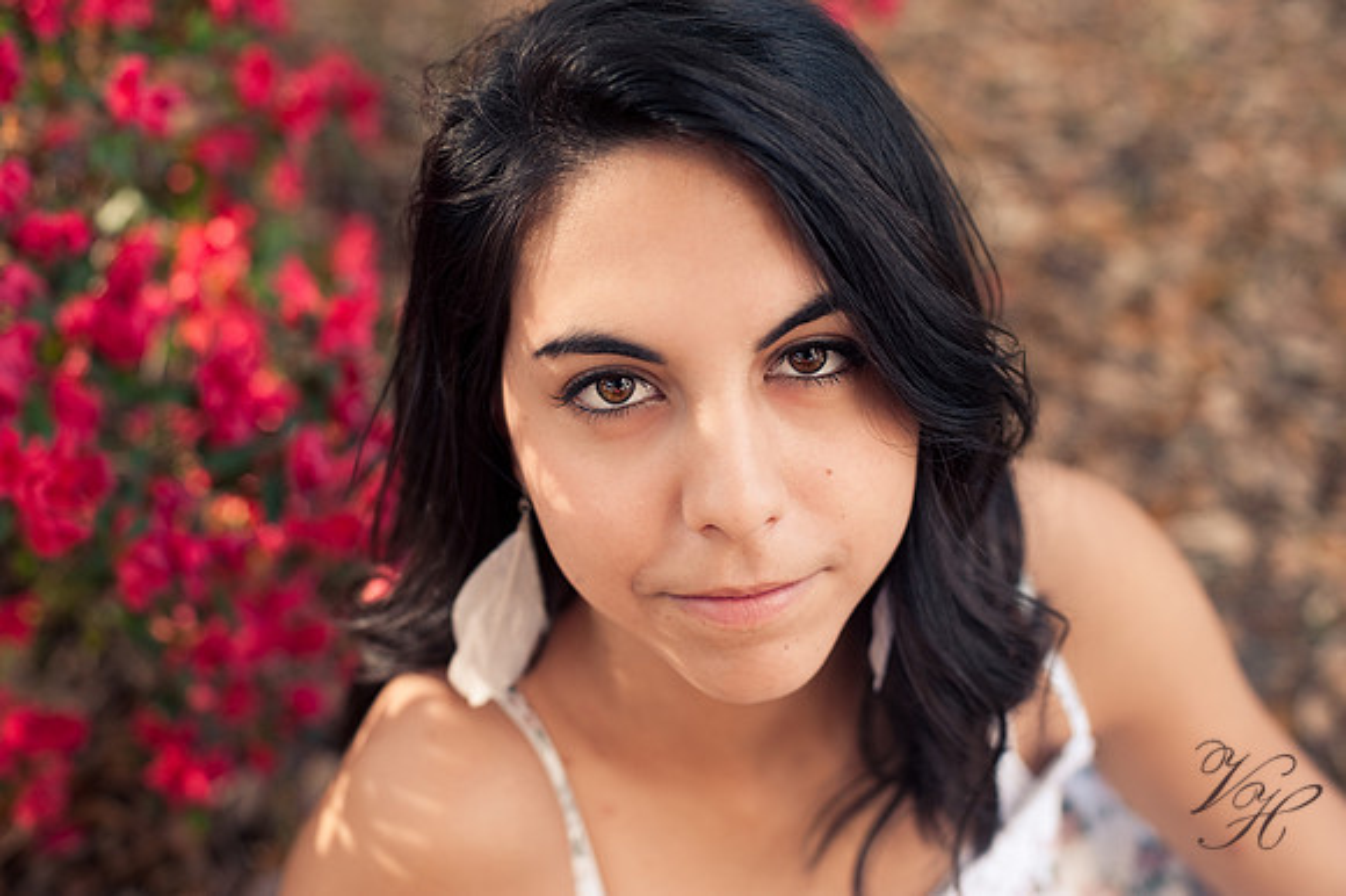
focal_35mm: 50
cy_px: 448
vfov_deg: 27.0
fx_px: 1868
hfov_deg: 39.6
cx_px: 673
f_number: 3.2
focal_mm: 50
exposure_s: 1/250
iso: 200
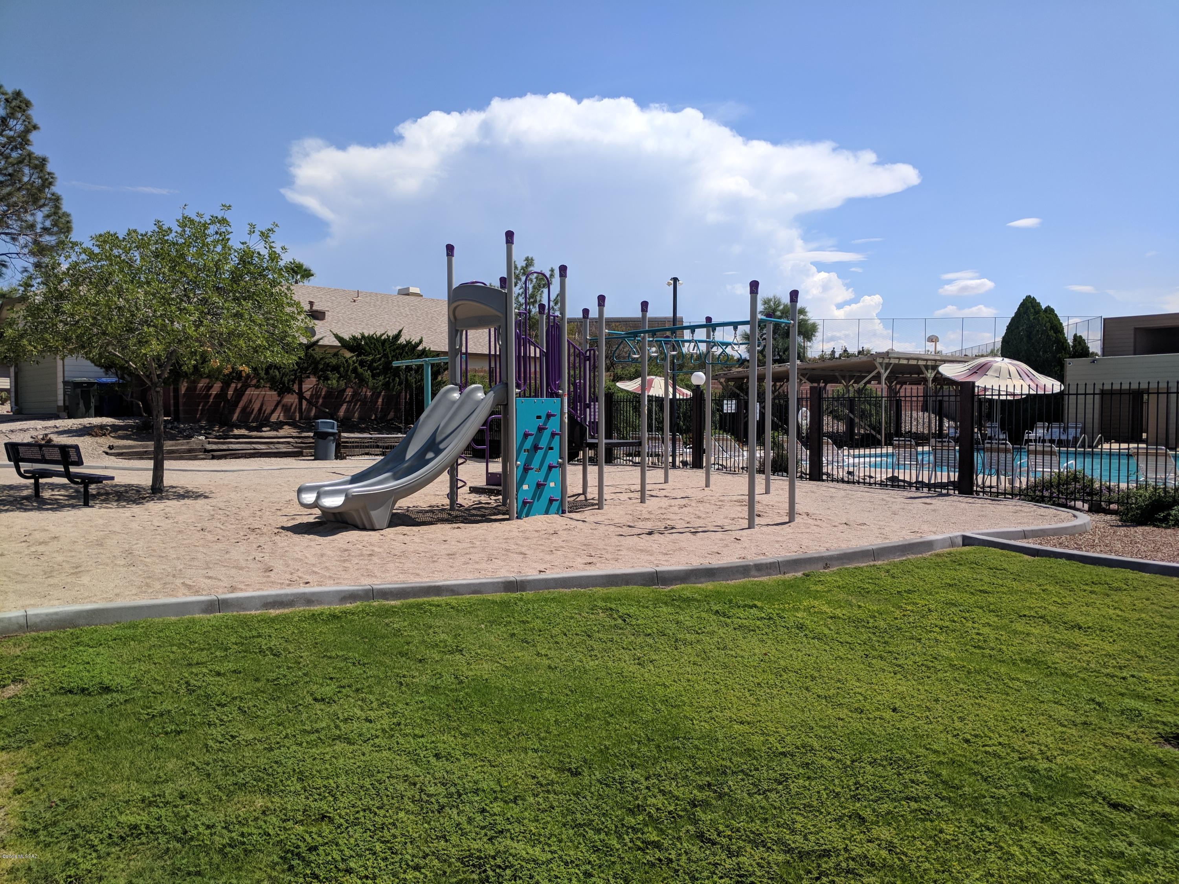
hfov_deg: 67.3
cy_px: 442
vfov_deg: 53.1
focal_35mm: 26
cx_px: 590
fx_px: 886
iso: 50
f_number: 2
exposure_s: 1/2817
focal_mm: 4.67
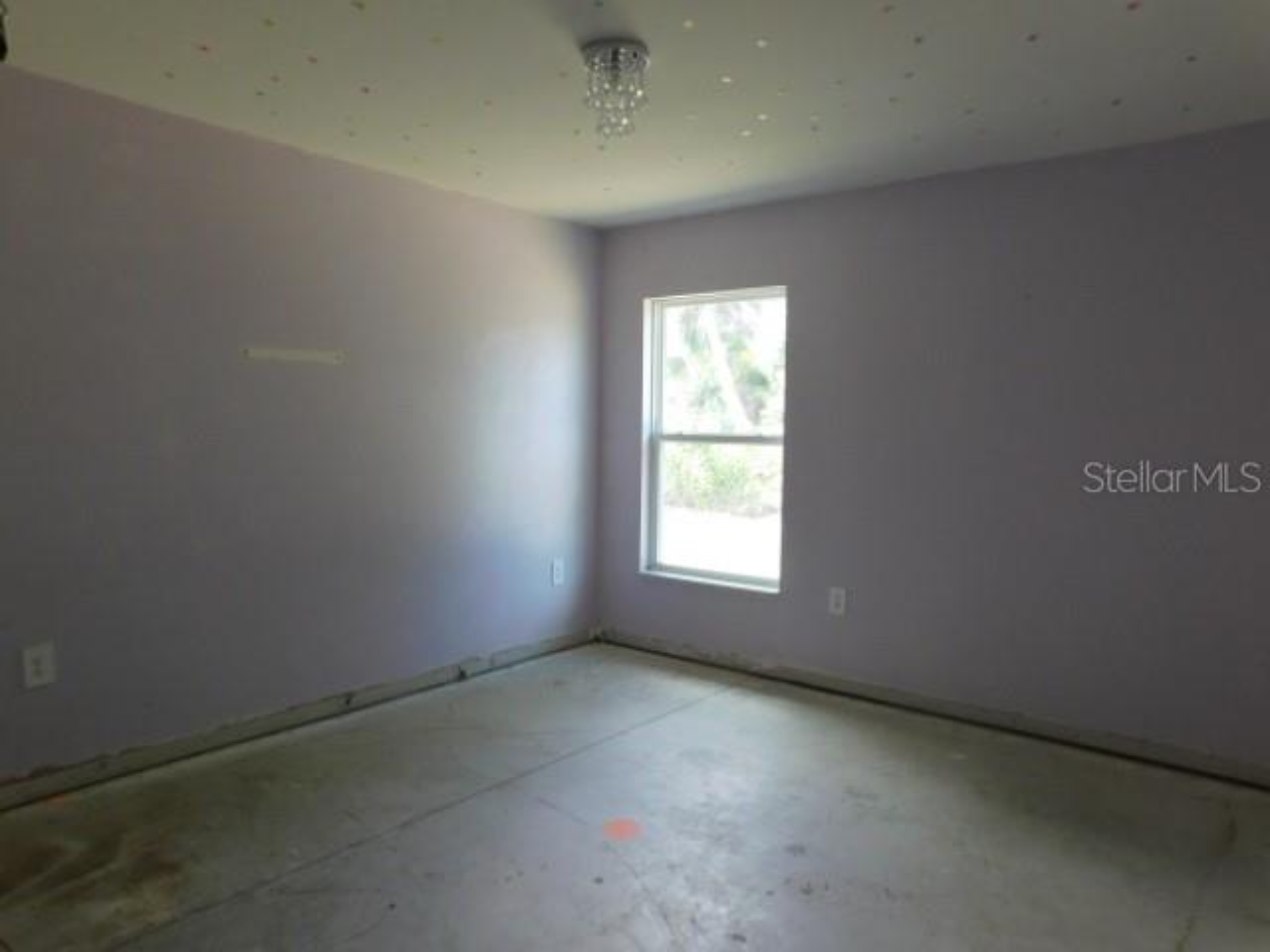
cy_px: 476
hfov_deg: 73.9
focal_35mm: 23
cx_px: 635
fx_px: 844
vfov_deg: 58.9
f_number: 3
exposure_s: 1/30
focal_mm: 4
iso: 125
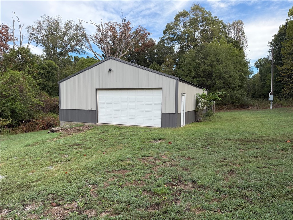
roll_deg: +0.0
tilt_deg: -4.6
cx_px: 146
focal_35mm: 24
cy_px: 110
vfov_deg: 56.8
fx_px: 203
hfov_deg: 71.6
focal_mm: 6.76
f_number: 1.78
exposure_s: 1/1653
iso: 100
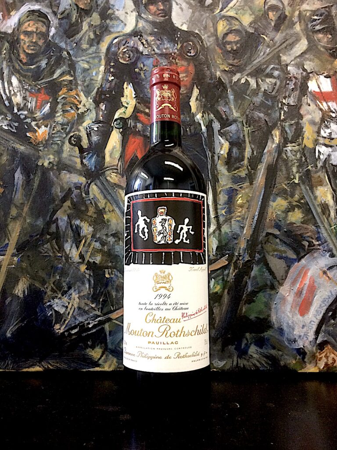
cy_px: 225
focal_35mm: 29
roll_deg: +3.5
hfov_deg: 48.2
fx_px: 376
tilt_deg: +6.6
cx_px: 168
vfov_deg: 61.7
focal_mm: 4.15
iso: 80
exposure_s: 1/33
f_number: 2.2
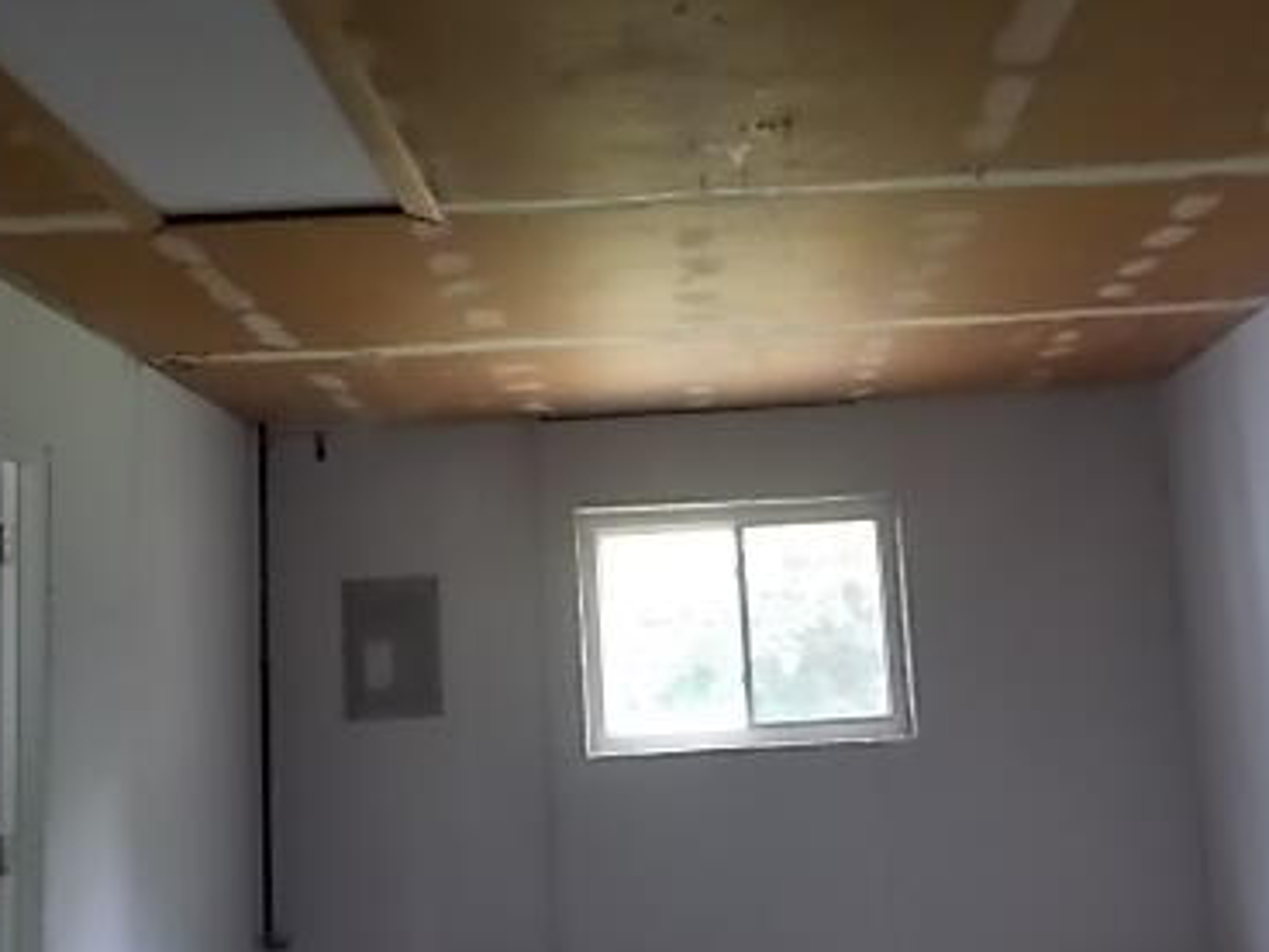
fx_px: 1466
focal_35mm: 40
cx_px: 728
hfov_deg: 46.7
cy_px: 545
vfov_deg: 35.9
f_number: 3.1
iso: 320
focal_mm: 4
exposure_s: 1/30
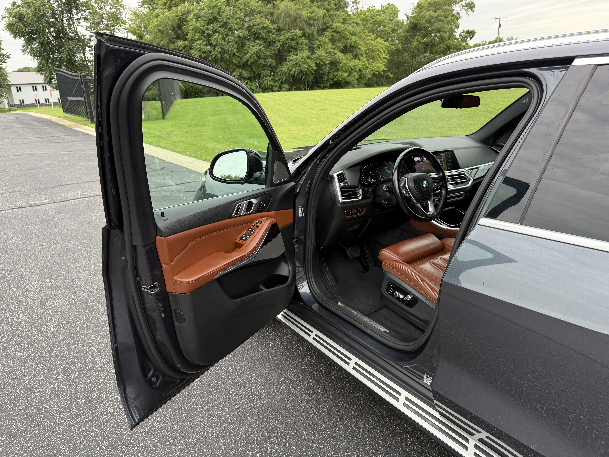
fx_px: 422
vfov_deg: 56.8
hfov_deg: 71.6
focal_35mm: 24
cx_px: 304
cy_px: 228
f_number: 1.78
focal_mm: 6.76
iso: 100
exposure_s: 1/347
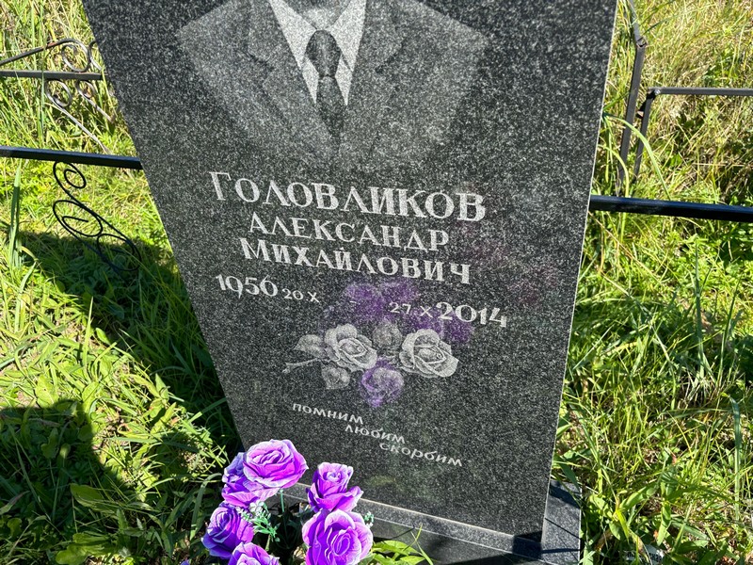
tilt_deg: -42.0
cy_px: 282
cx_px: 376
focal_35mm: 26
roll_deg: +5.5
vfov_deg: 53.1
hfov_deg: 67.3
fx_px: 566
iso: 50
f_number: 1.6
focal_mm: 5.96
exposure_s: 1/1007
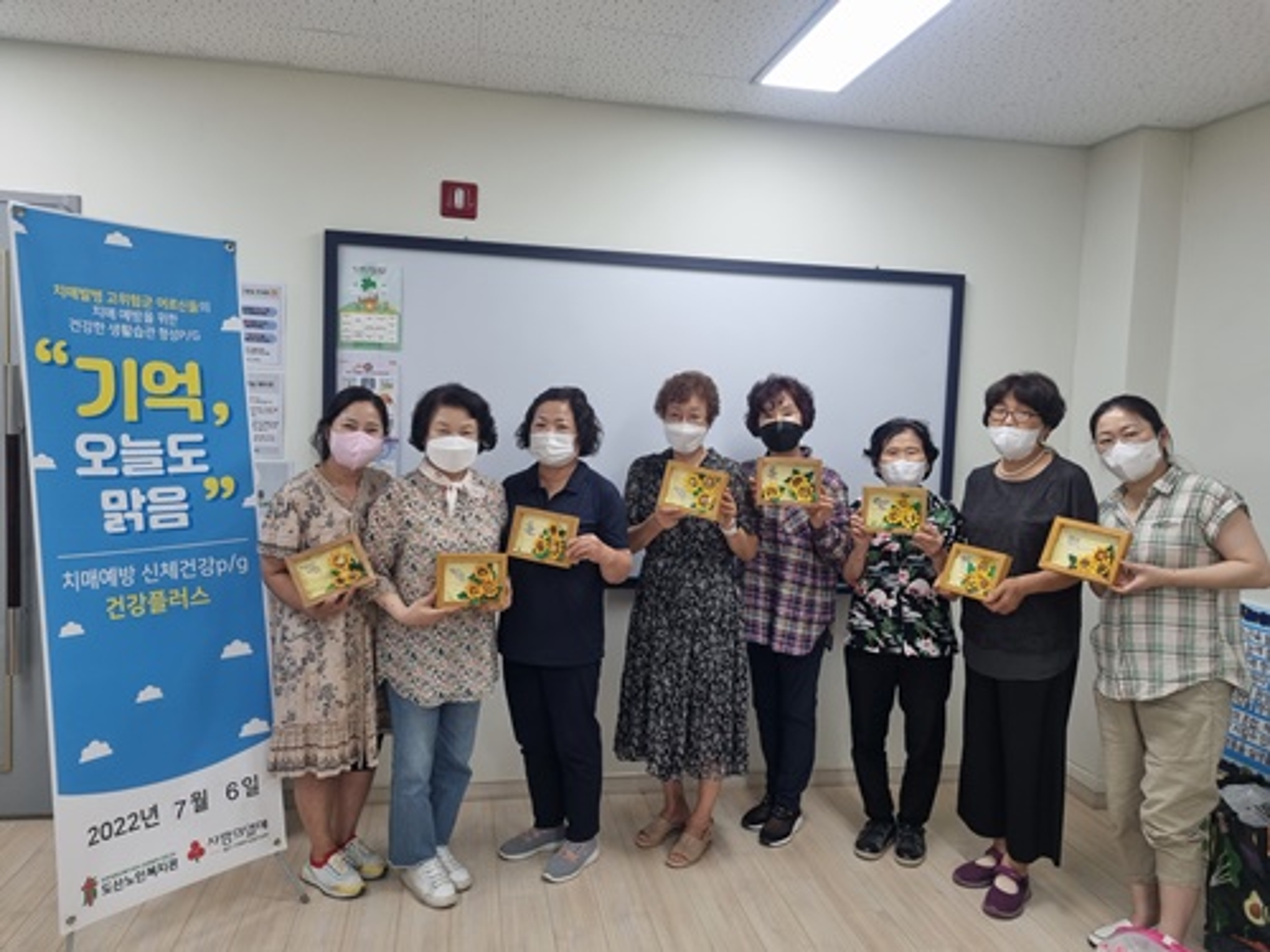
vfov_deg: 53.1
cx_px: 635
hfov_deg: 67.3
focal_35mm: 26
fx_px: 954
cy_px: 476
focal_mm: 5.4
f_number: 1.8
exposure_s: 1/120
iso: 100
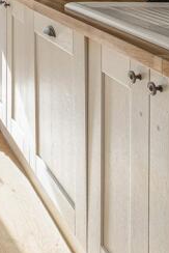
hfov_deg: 17.1
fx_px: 471
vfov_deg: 26.1
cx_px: -123
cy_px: -67
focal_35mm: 67
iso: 400
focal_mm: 16
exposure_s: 1/60
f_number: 8
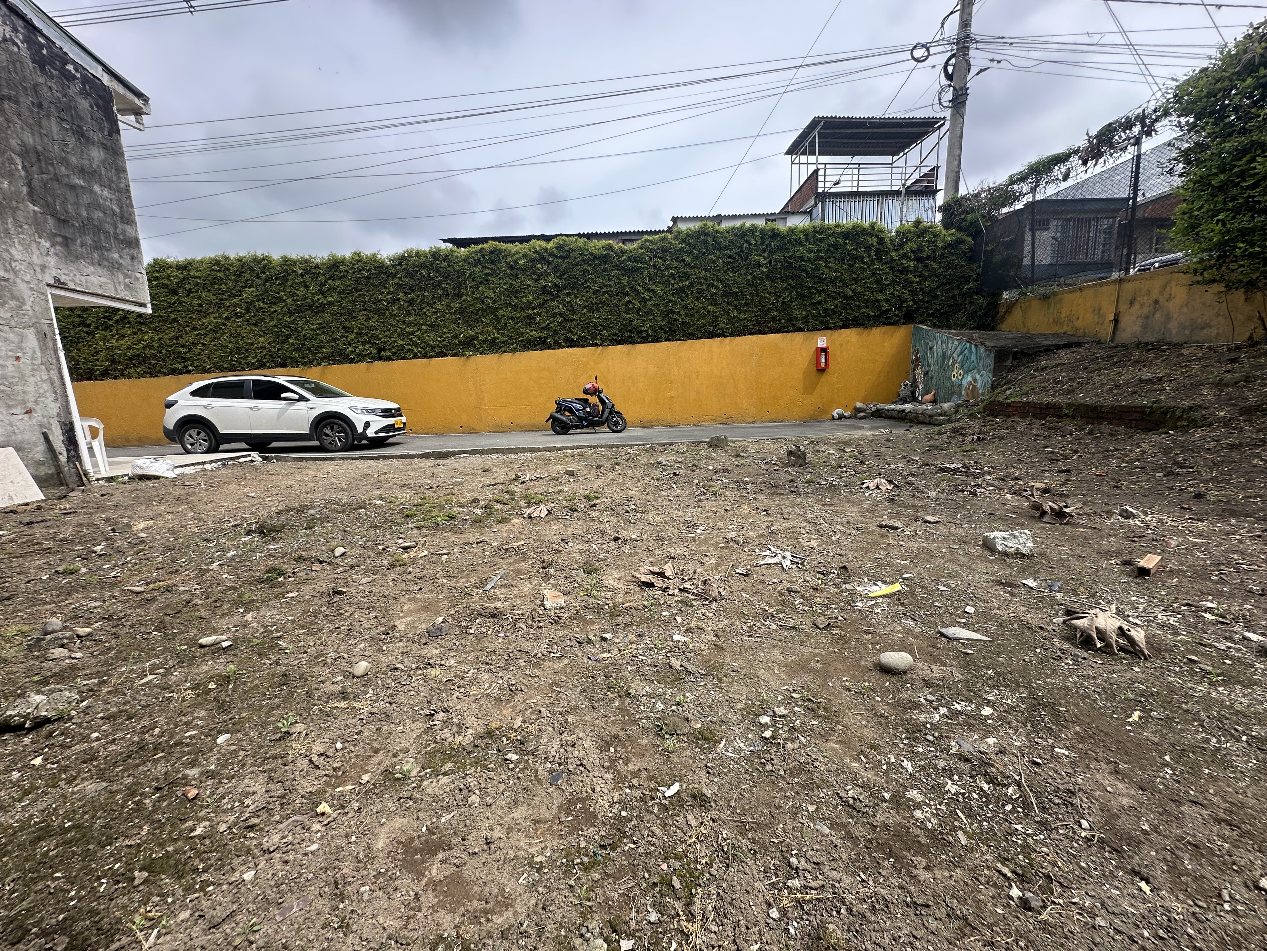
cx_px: 634
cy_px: 476
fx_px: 512
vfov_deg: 85.7
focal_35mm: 14
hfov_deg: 102.1
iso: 40
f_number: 2.2
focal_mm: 2.22
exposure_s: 1/769
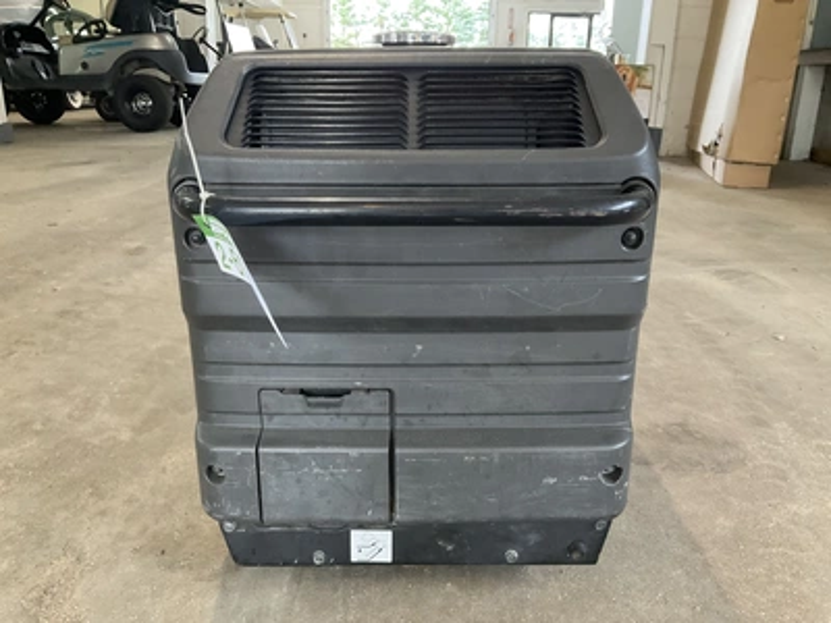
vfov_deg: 48.2
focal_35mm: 29
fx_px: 696
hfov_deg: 61.7
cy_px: 312
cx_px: 416
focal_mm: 3
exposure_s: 1/60
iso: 250
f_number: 1.8
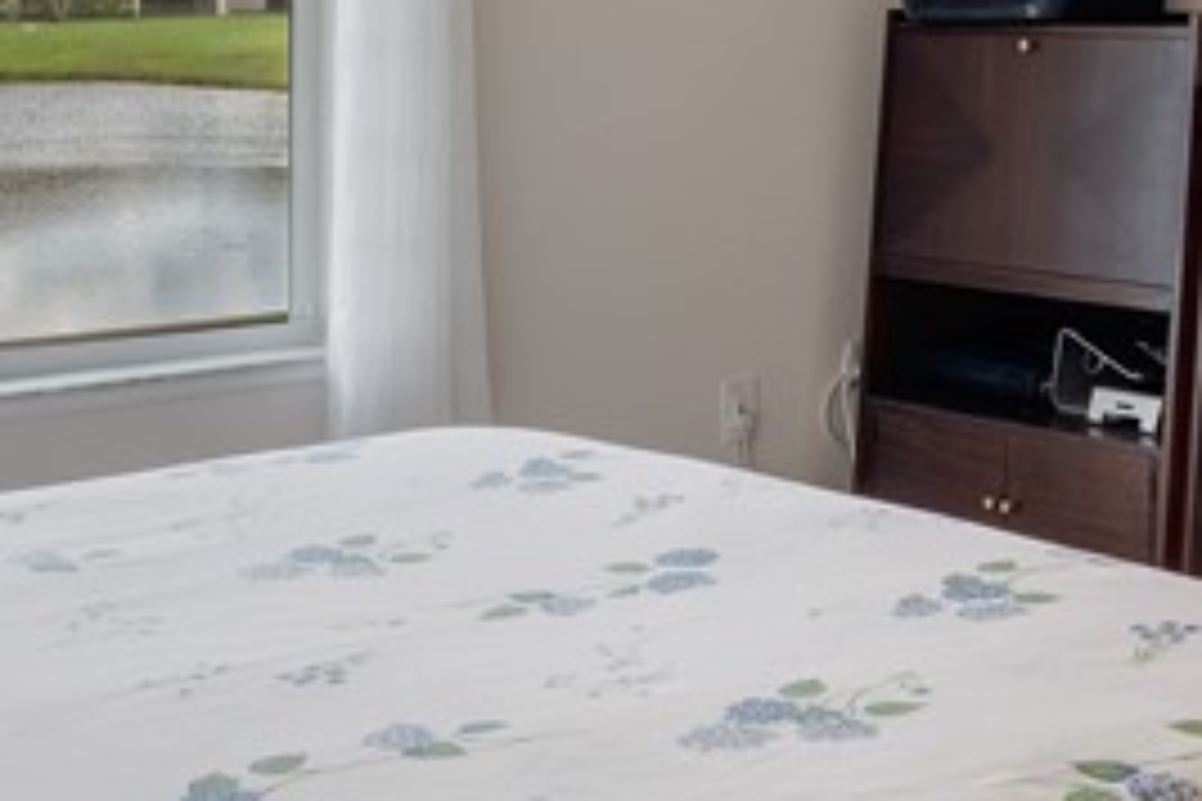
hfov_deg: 28.5
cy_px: -126
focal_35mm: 67
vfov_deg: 19.3
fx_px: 2238
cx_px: 1148
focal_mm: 11
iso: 320
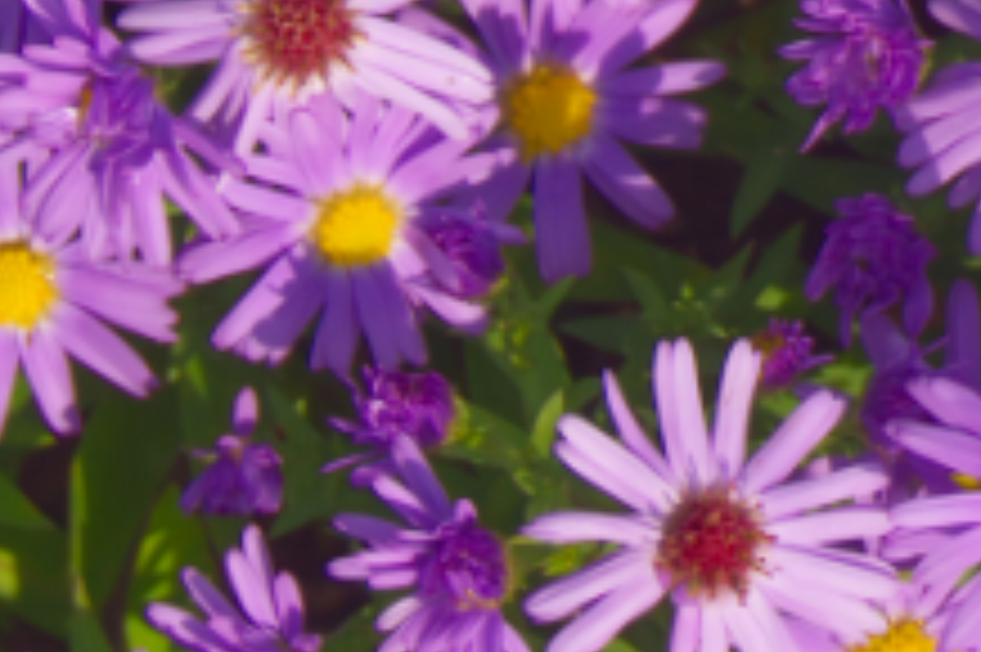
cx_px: 2079
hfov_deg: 4.5
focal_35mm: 455
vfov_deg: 3.0
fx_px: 12382
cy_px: -850
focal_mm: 55
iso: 100
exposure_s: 1/125
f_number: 10
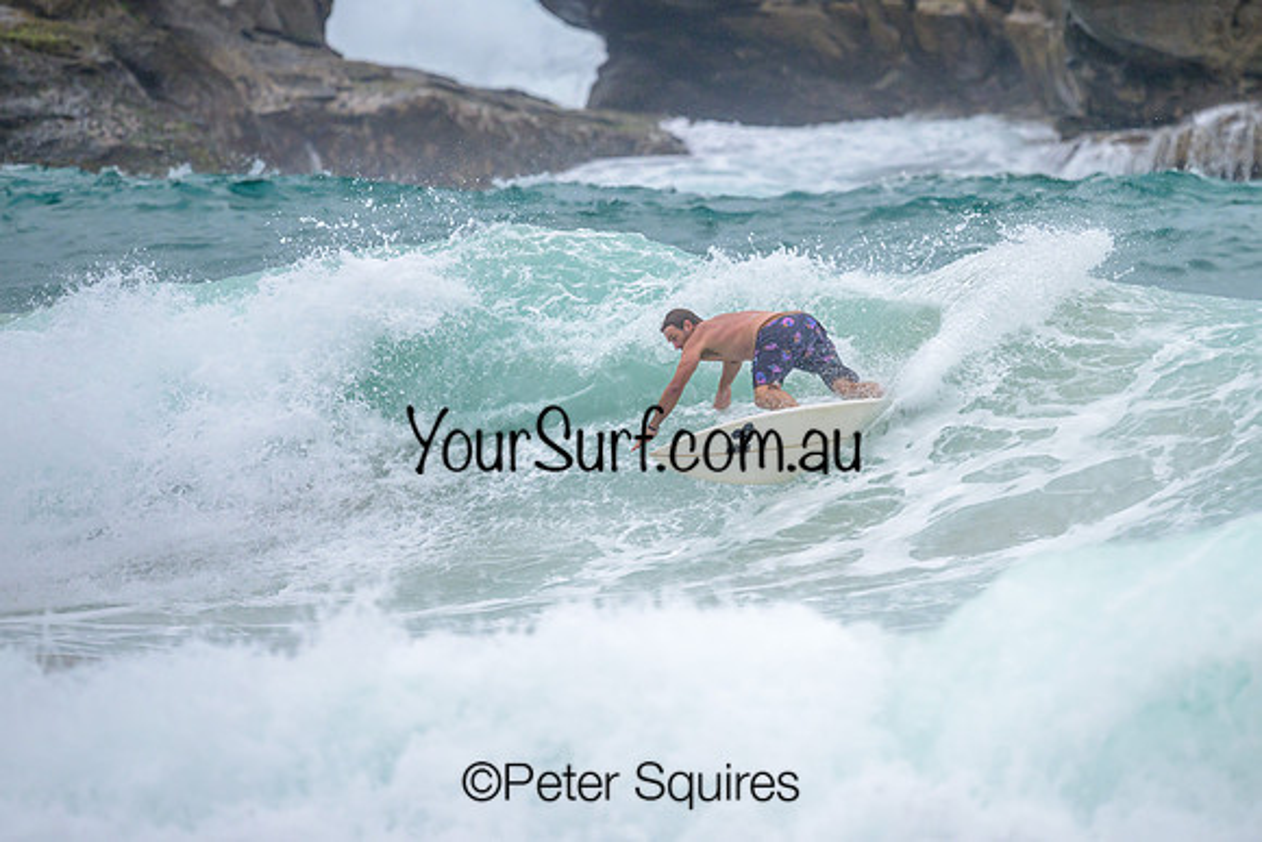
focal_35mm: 1100
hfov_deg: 1.9
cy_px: 387
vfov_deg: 1.3
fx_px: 38568
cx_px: 840
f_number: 6.3
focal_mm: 800
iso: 320
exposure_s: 1/2000
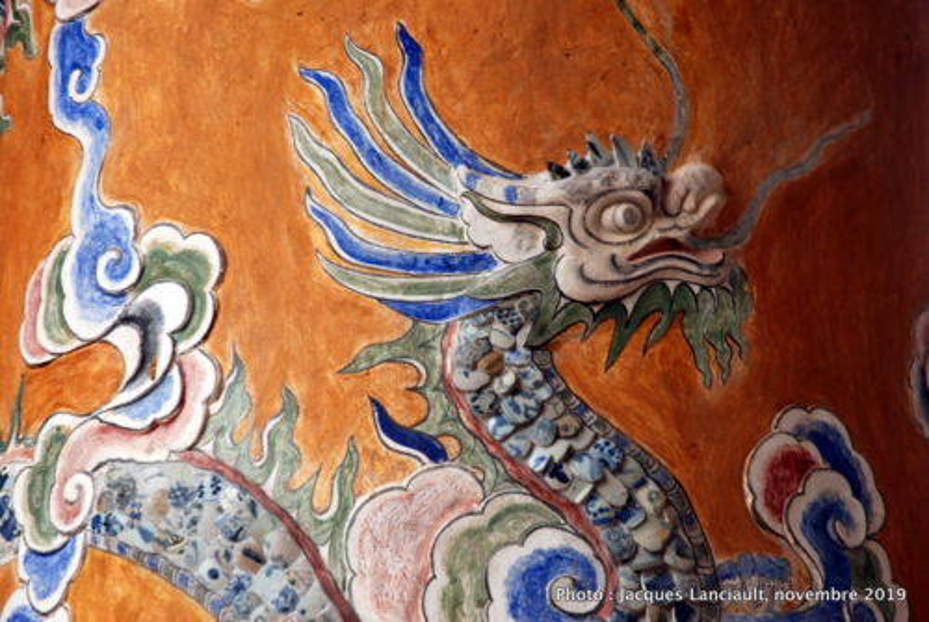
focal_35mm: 105
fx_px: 2714
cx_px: 464
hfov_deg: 19.4
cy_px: 311
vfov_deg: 13.1
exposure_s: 1/13
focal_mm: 70
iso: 100
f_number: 8
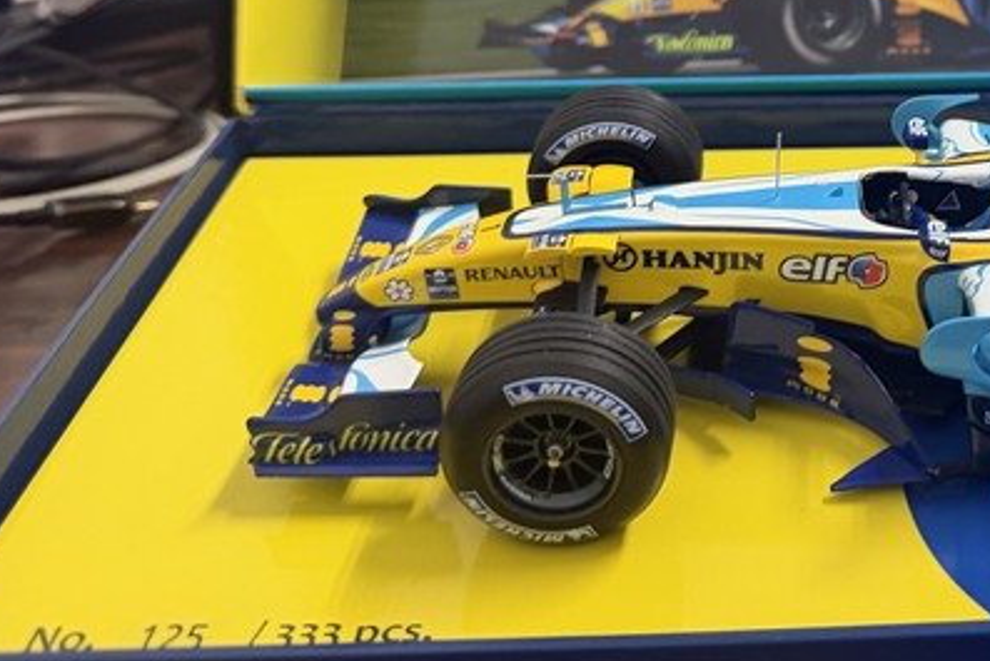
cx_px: 895
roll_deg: +1.3
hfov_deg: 37.6
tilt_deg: -13.3
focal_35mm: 49
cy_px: 56
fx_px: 1348
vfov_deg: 26.5
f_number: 1.78
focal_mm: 6.76
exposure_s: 1/60
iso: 320
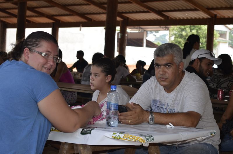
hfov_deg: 24.7
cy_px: 77
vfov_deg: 16.5
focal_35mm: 82
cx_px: 116
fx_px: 533
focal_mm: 55
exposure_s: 1/125
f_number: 5.6
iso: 360
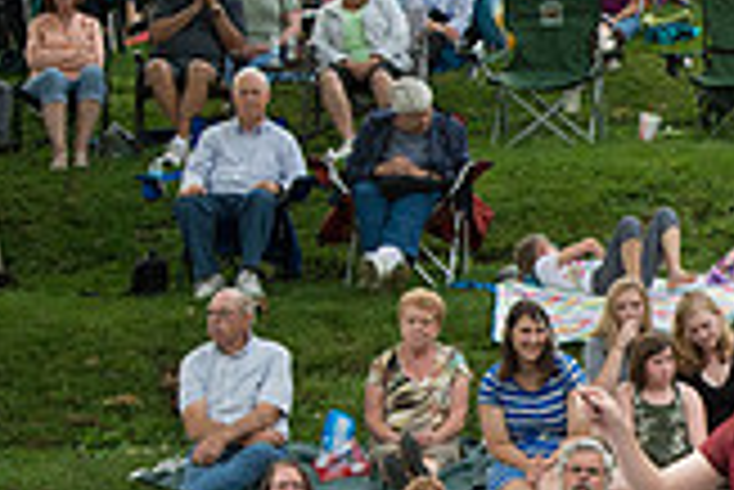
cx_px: 1117
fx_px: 5081
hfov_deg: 8.1
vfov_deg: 5.5
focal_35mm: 249
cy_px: 396
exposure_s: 1/250
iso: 2500
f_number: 10
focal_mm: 70
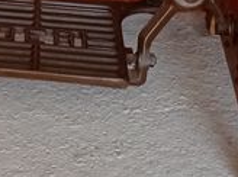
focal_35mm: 171
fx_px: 1172
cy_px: -264
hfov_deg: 11.3
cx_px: -57
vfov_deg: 7.9
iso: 102
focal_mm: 4.7
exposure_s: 1/230
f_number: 1.79
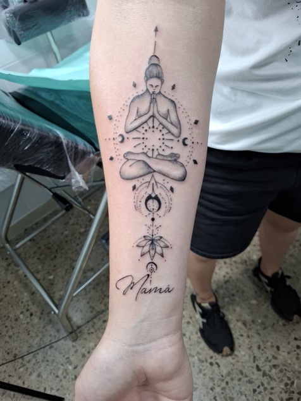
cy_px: 200
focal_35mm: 23
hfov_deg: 58.9
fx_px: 266
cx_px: 150
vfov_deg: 73.9
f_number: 1.8
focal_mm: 5.54
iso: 200
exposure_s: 1/50
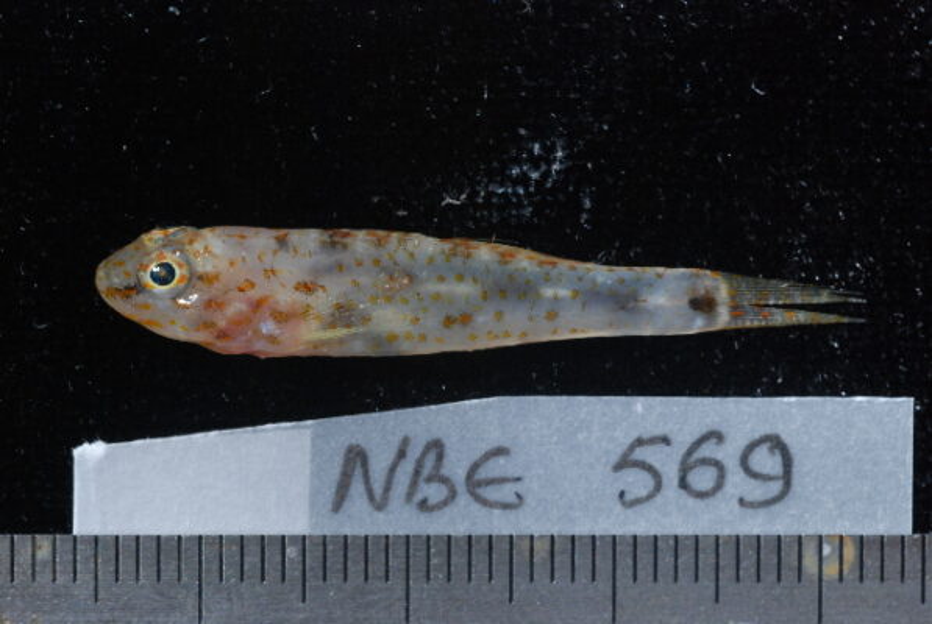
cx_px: 466
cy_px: 312
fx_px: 2333
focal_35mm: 90
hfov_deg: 22.6
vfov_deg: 15.2
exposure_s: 1/60
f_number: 25
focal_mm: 60
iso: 800
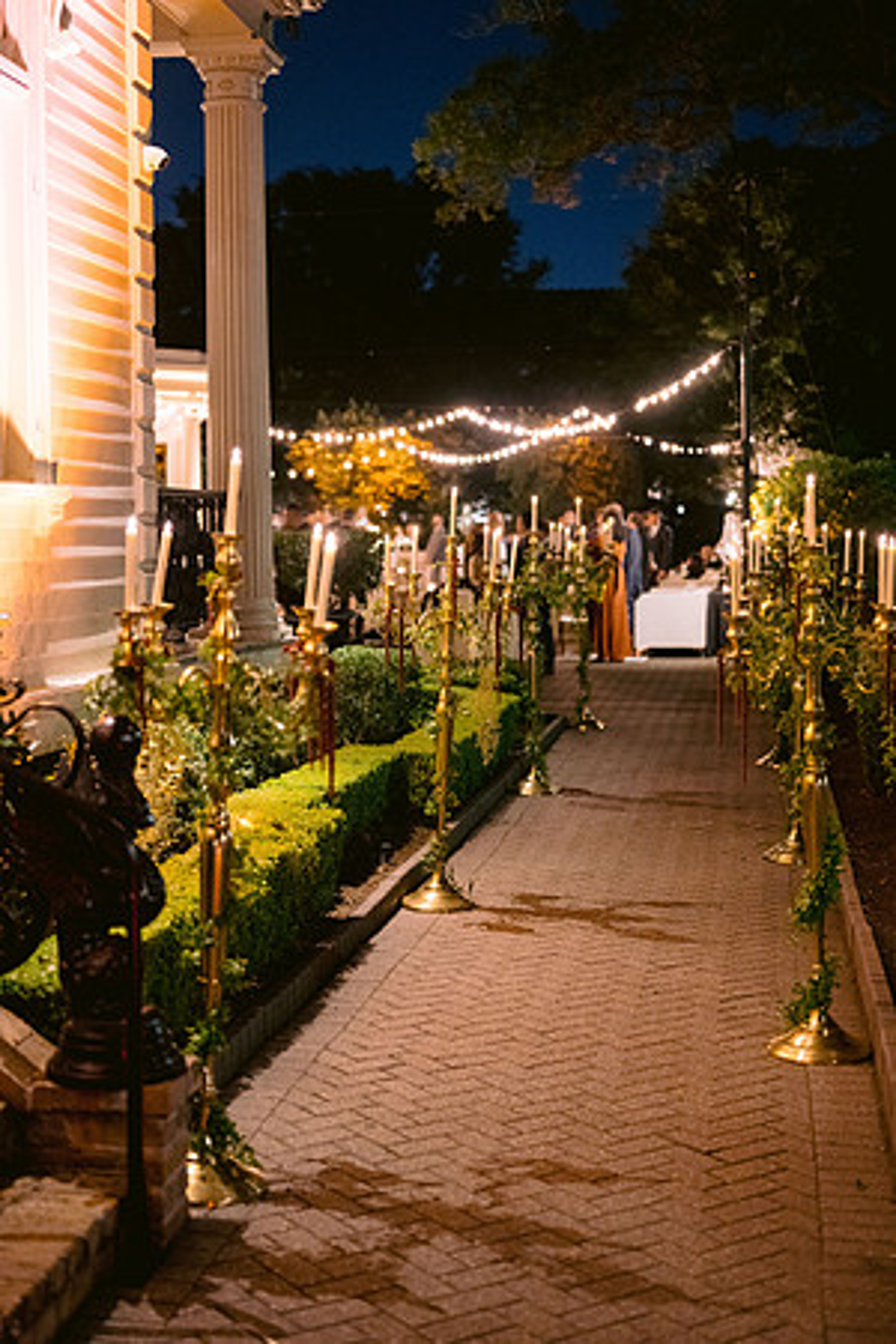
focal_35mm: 50
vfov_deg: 39.6
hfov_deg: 27.0
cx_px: 448
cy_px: 672
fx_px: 1867
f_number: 1.8
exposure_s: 1/40
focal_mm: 50
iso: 1600
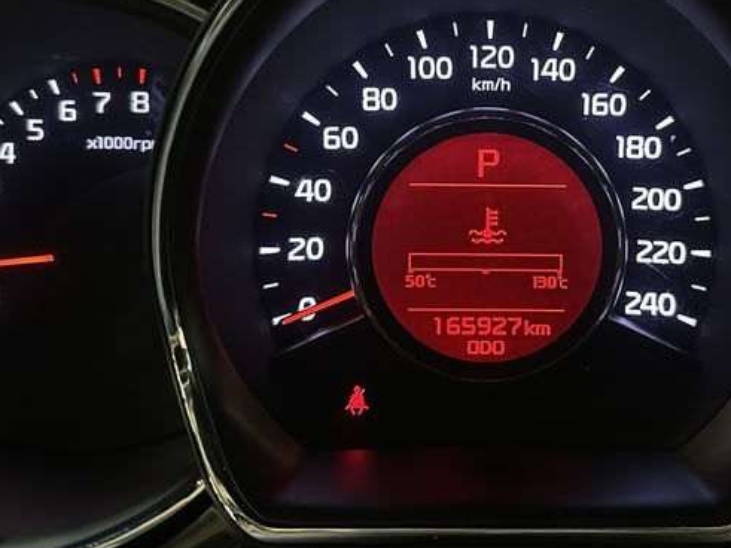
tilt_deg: -23.8
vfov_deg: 32.4
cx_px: 500
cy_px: 160
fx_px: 929
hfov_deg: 42.3
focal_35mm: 44
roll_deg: -0.5
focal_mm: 6.86
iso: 800
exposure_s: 1/60
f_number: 1.78
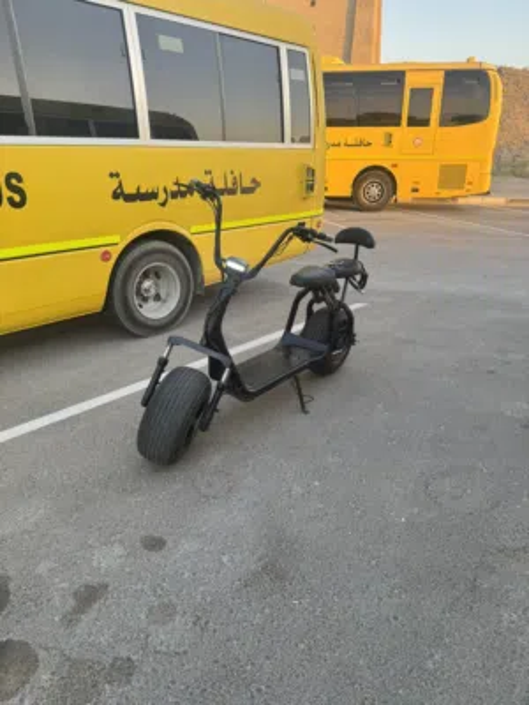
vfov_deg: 71.6
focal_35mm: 24
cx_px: 264
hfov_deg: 56.8
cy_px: 352
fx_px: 489
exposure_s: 1/210
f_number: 1.78
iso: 64
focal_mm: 6.76
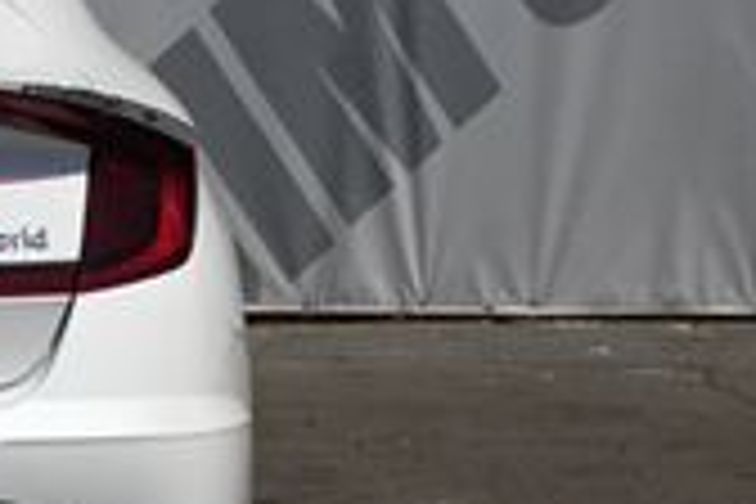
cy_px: 162
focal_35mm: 229
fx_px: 4809
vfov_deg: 6.0
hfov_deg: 8.7
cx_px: -490
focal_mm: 40
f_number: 7.1
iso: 100
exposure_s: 1/400
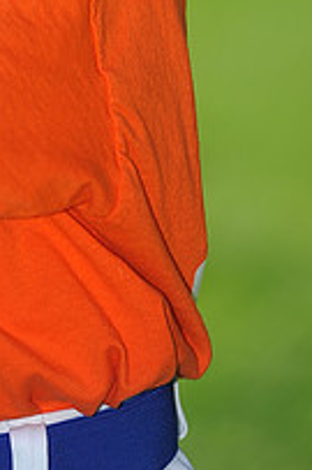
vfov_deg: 3.6
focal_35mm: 571
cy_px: -188
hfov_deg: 2.4
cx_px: -95
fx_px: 7435
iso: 200
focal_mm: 200
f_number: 4
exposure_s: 1/1250
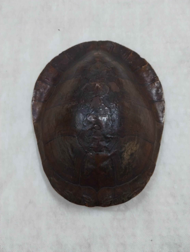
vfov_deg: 63.4
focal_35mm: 28
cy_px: 126
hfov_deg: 49.9
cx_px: 95
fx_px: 204
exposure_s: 1/30
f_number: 1.8
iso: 972
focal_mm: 4.27
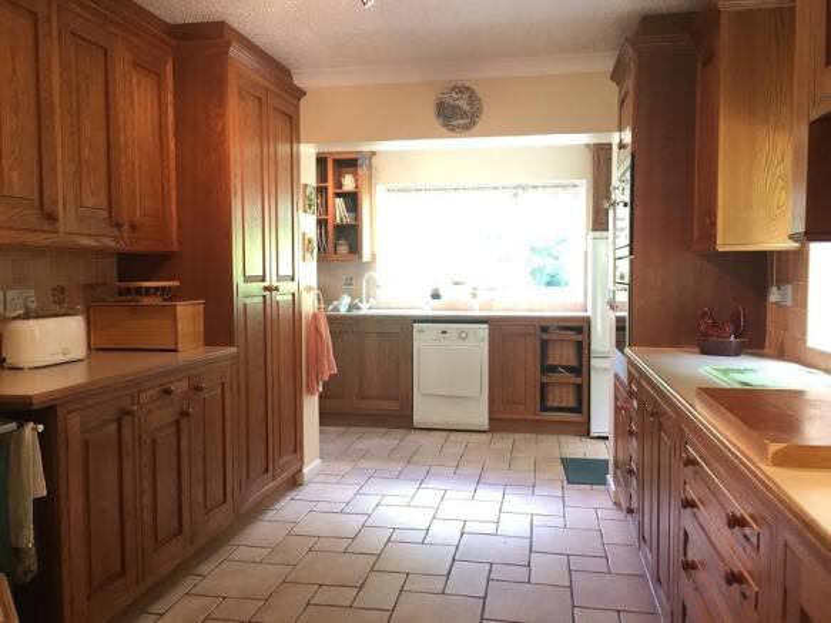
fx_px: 696
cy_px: 312
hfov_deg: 61.7
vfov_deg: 48.2
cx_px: 416
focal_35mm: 29
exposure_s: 1/33
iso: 125
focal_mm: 4.15
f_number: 2.2
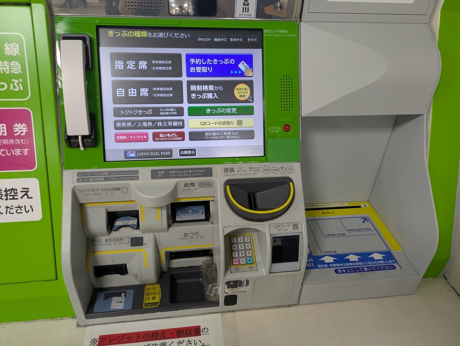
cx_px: 230
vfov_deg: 54.9
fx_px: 332
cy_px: 173
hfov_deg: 69.4
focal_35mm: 25
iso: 142
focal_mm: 5.43
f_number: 1.89
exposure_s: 1/120
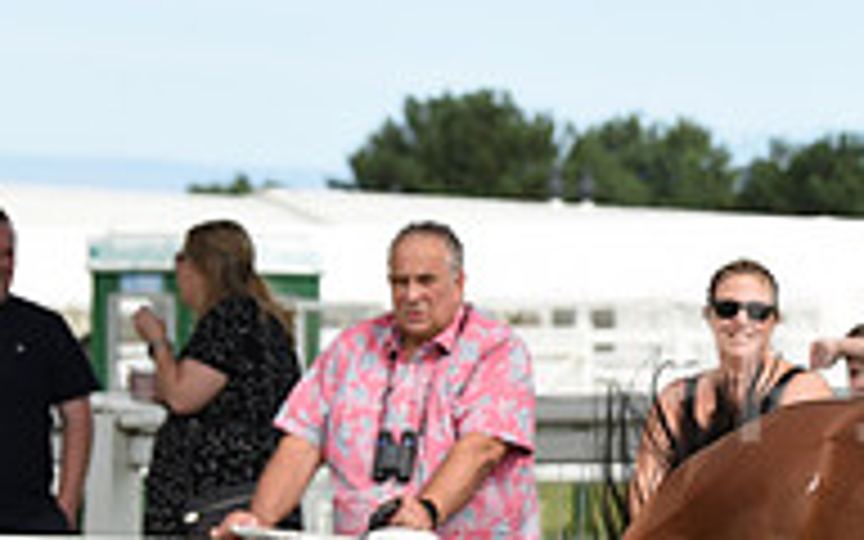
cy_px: 619
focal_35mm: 338
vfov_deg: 3.9
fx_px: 7959
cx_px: 1107
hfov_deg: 6.2
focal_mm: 110
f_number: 5.6
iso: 500
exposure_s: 1/2000
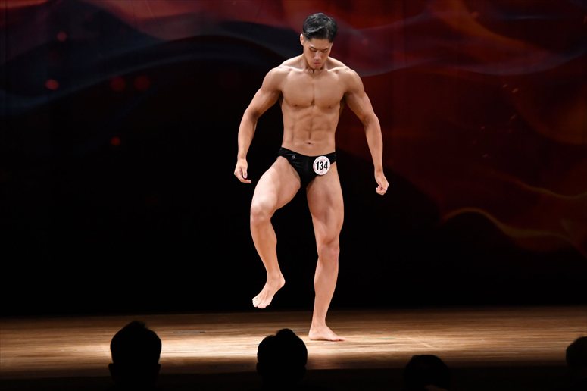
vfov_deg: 6.1
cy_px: 196
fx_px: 3667
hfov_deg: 9.2
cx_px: 294
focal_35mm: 225
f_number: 5.6
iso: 3200
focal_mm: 150
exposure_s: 1/400
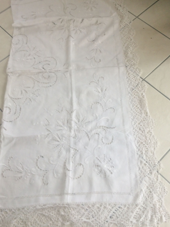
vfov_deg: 52.5
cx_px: 83
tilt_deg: -64.0
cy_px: 101
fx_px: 229
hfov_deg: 40.7
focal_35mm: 35
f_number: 2.2
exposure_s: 1/100
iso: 64
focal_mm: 4.15
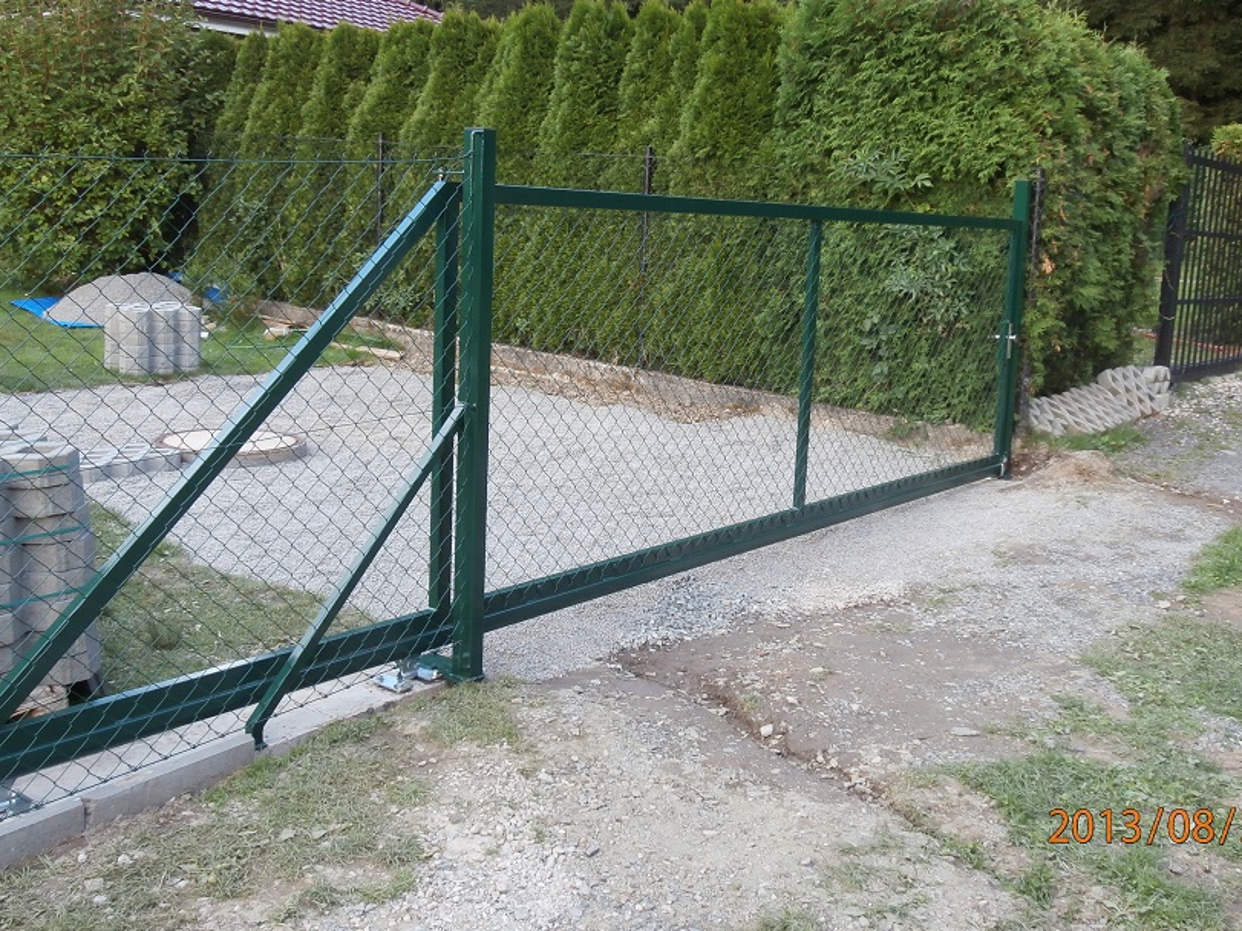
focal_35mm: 37
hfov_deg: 50.1
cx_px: 608
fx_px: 1327
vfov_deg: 38.5
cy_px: 372
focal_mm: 5.36
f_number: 3.5
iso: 100
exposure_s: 1/60
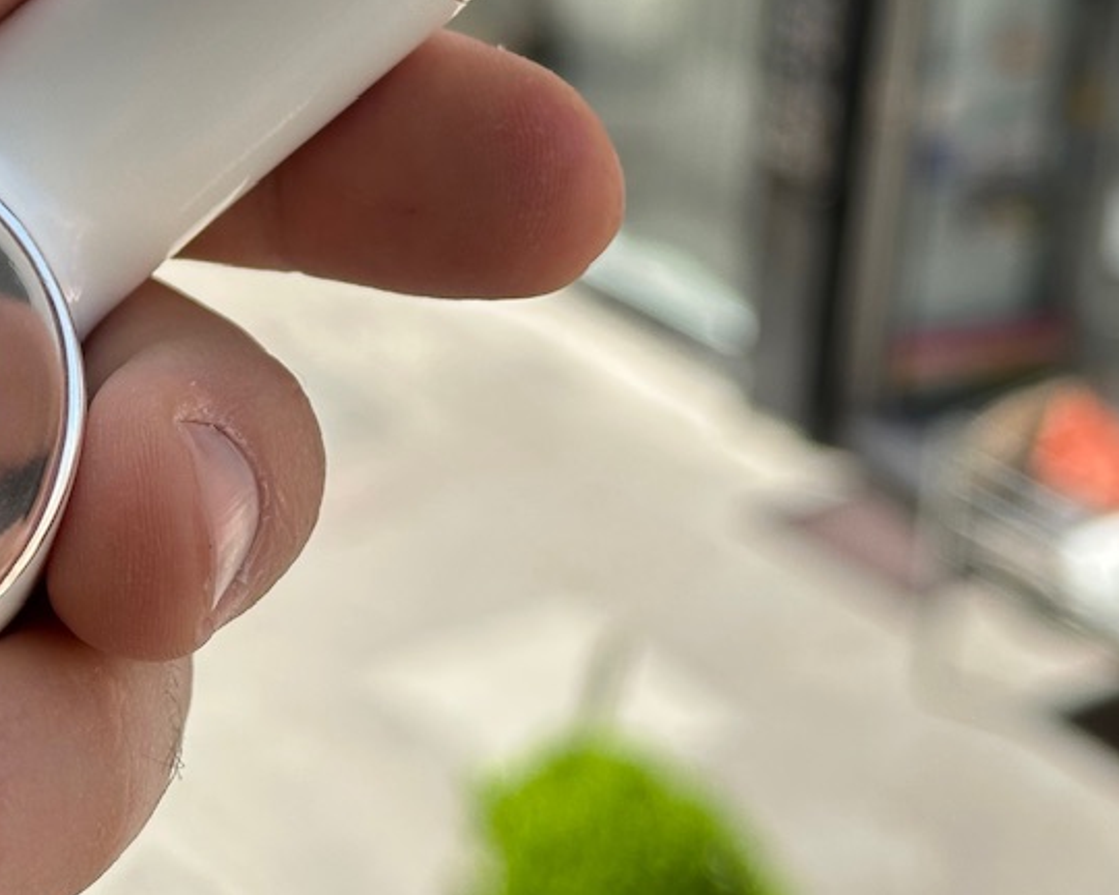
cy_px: -79
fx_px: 3676
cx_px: 342
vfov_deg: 13.6
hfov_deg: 17.2
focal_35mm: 111
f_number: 1.78
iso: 64
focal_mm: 6.86
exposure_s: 1/962
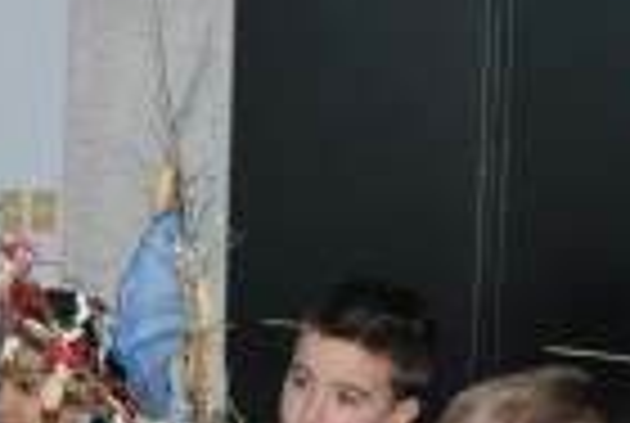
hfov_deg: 15.3
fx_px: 2227
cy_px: 484
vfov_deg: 10.7
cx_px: -214
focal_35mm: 127
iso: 200
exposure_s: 1/60
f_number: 3.5
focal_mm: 18
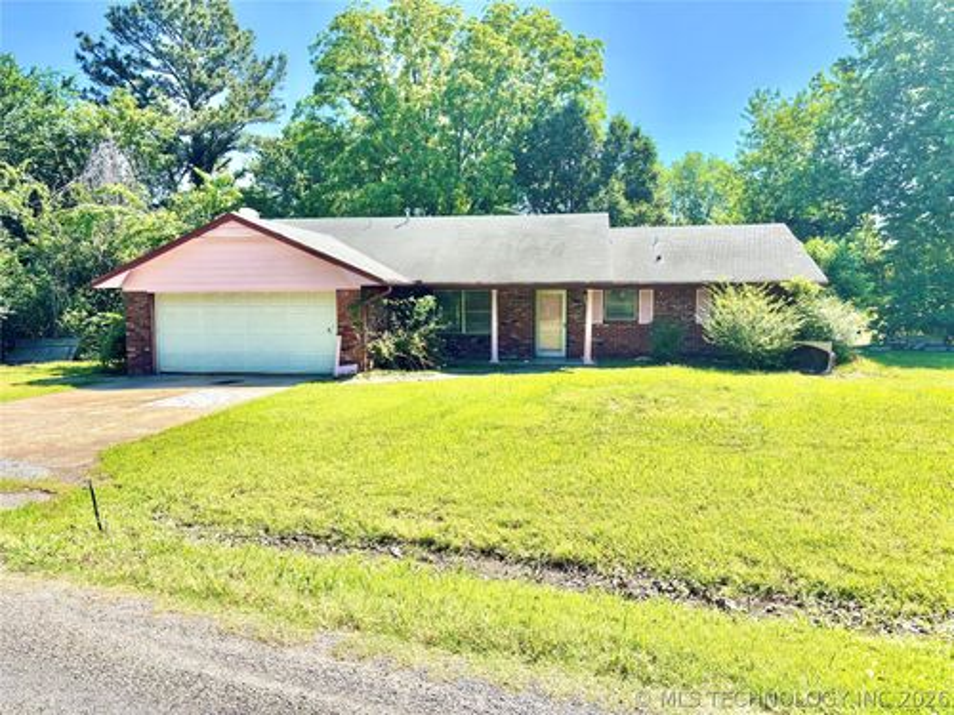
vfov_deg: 53.1
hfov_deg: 67.3
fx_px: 717
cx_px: 477
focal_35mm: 26
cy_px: 358
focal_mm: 5.96
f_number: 1.6
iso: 50
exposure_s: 1/2024
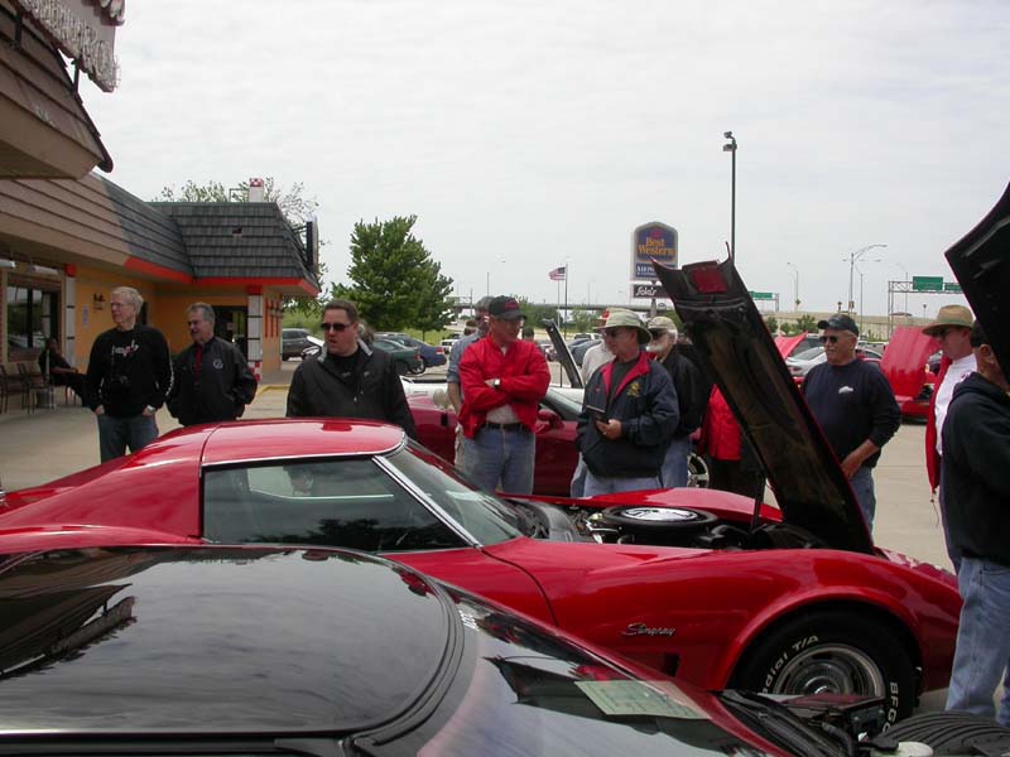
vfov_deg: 37.7
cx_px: 505
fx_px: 1109
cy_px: 378
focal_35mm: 38
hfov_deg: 49.0
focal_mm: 7.85
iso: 100
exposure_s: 1/366
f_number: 7.5
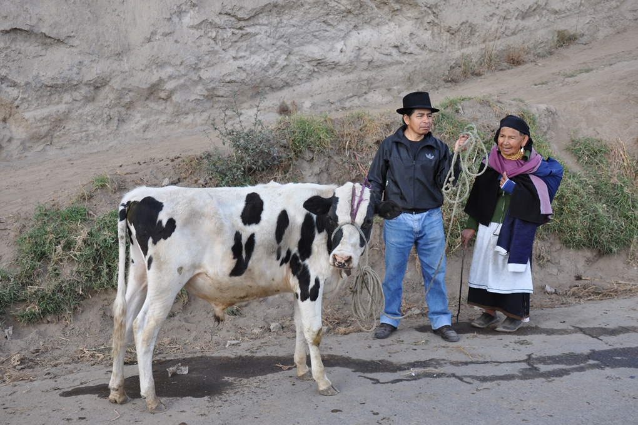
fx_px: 797
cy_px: 212
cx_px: 319
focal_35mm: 45
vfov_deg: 29.9
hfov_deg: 43.6
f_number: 5.6
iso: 200
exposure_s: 1/125
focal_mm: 30
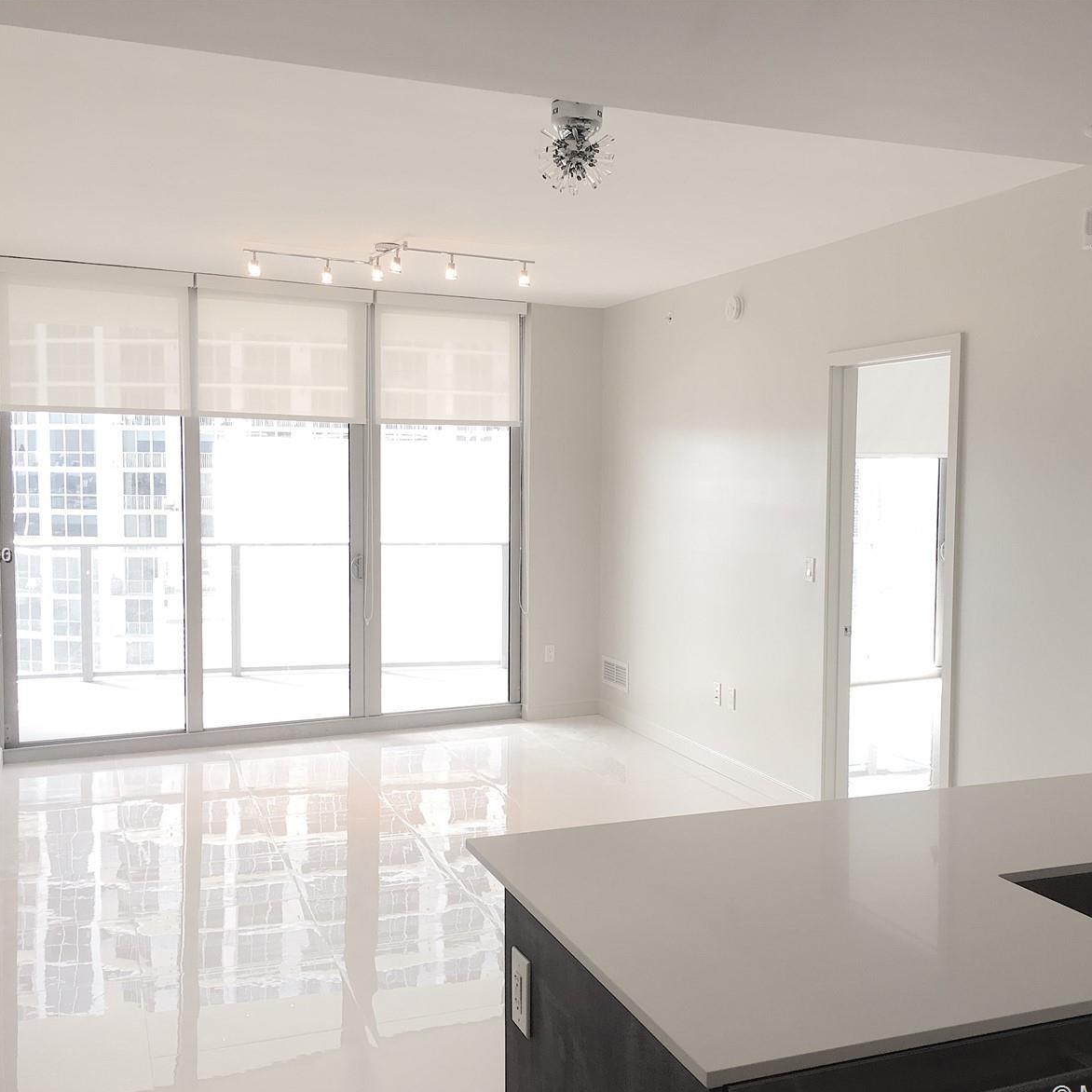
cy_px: 556
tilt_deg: -4.1
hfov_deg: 47.1
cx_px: 609
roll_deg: -0.5
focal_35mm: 35
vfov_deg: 47.2
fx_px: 1249
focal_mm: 4.15
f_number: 2.2
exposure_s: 1/40
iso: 25
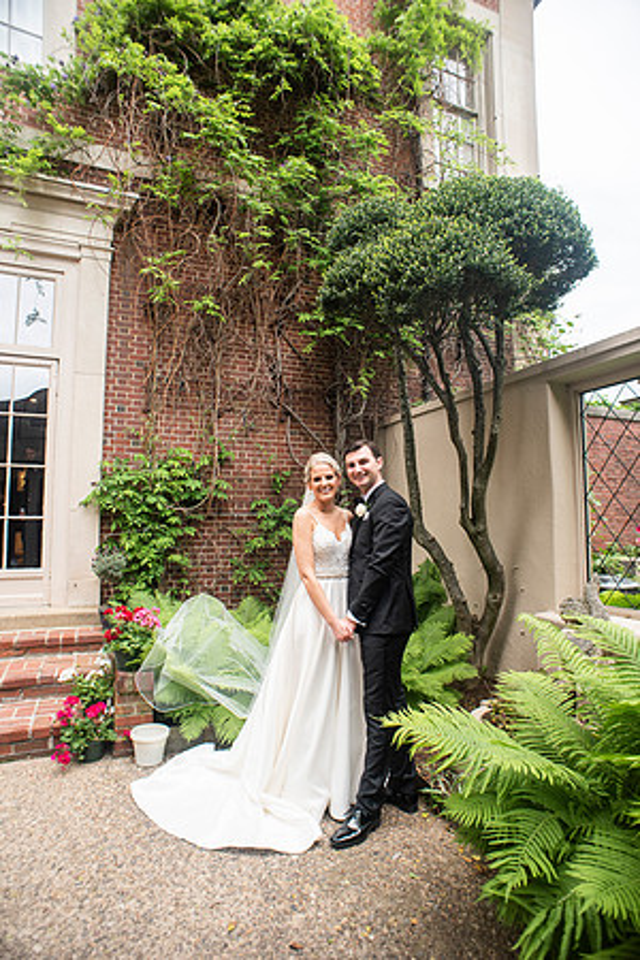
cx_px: 320
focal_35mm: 20
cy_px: 480
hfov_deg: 61.9
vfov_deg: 84.0
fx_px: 533
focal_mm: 20
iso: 400
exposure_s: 1/125
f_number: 3.5
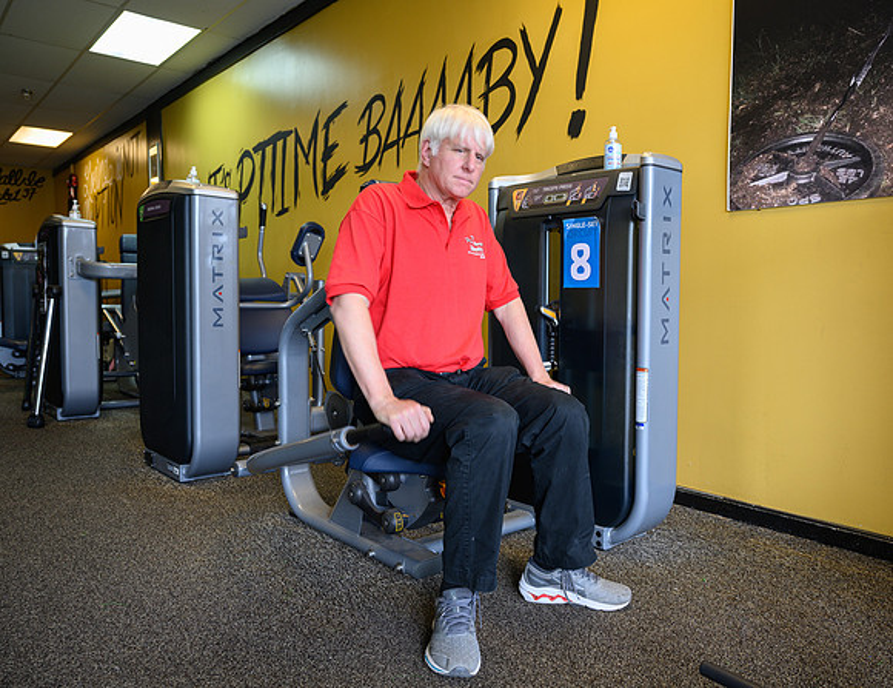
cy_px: 344
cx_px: 517
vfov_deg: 53.1
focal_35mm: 26
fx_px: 689
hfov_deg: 65.5
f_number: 3.5
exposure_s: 1/30
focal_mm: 24
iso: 200
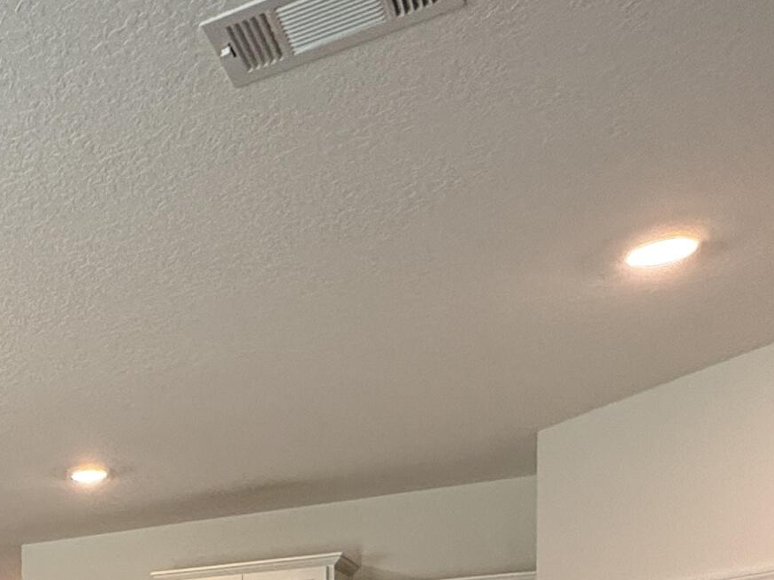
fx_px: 1073
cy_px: 782
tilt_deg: -1.1
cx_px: -137
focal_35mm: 48
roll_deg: -0.3
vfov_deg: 25.4
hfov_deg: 33.1
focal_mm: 2.22
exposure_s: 1/120
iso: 320
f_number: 2.2
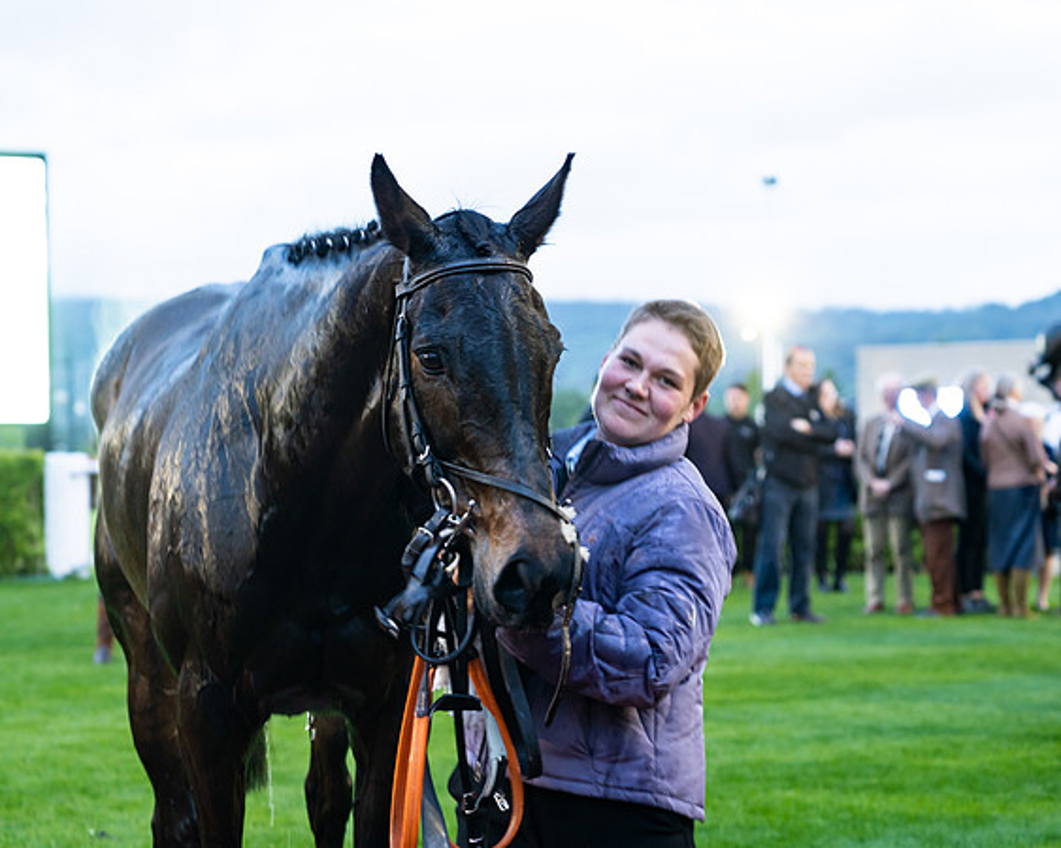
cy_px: 424
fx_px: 3111
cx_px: 530
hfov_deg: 19.4
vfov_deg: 15.5
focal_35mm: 99
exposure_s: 1/40
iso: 1000
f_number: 4
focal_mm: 88
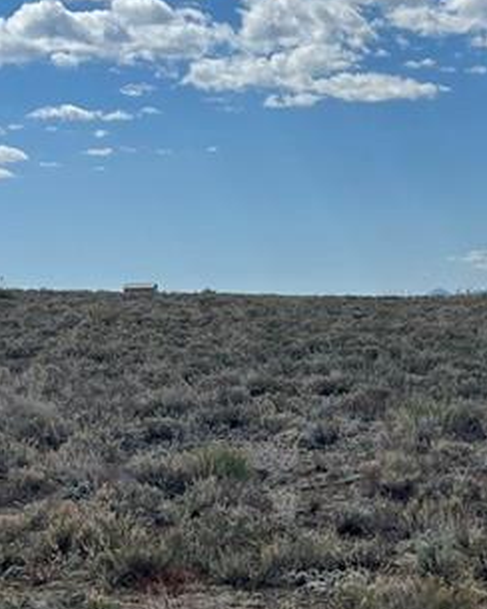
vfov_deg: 18.9
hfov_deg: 15.3
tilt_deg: -7.7
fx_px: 1802
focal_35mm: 100
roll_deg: +1.0
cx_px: 347
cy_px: 529
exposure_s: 1/6993
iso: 50
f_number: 1.5
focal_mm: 5.7
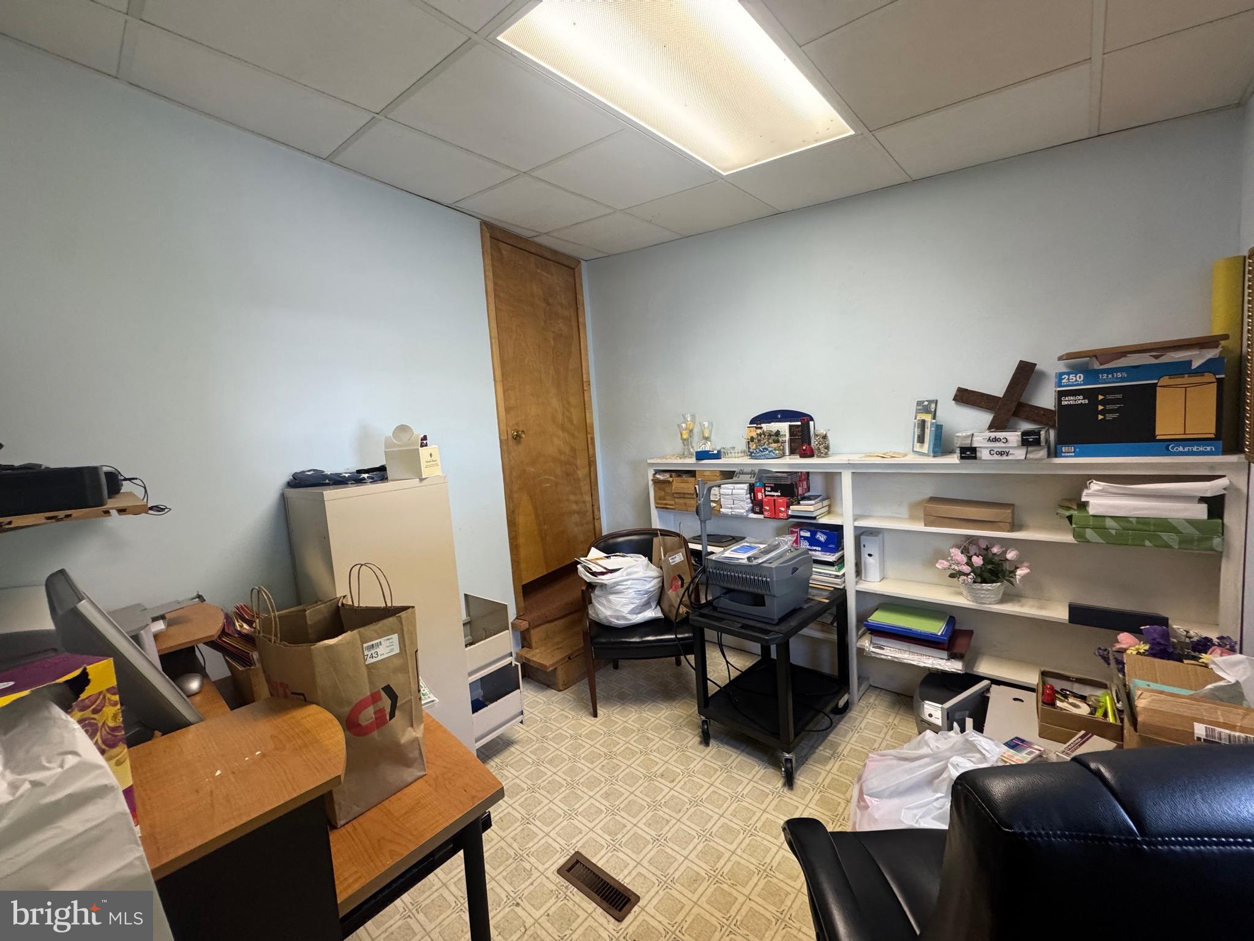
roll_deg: +4.3
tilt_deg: -4.2
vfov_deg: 85.7
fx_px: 507
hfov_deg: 102.1
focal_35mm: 14
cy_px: 470
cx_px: 627
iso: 250
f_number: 2.2
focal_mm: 2.22
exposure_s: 1/120
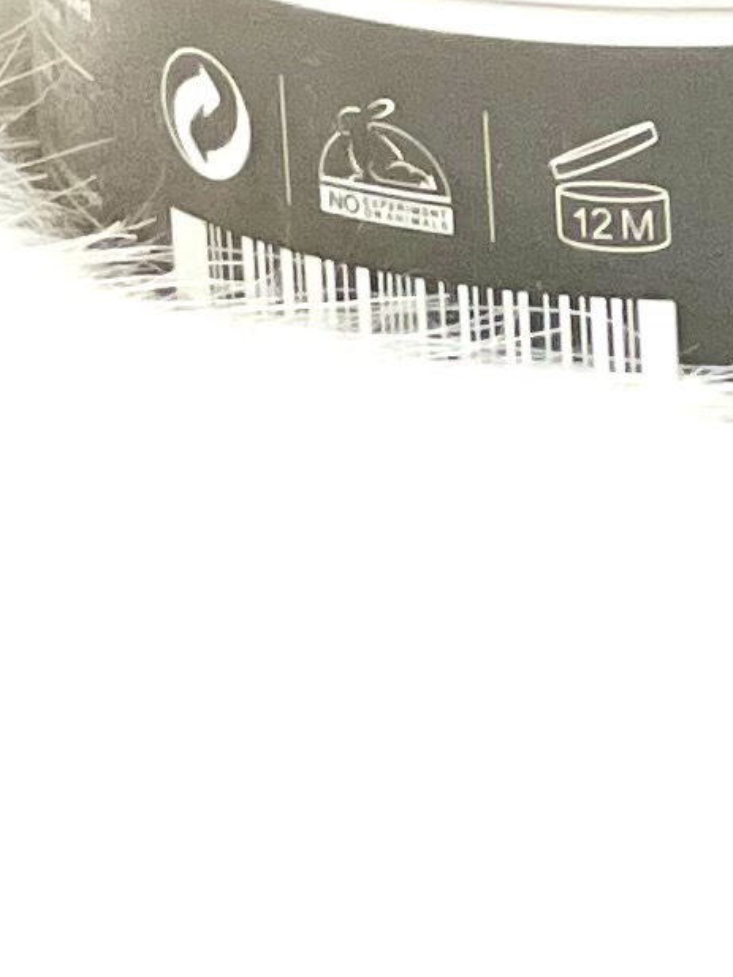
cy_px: -1547
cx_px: 736
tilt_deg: -14.7
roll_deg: +1.0
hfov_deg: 3.6
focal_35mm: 418
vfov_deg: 4.6
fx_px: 11798
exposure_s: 1/100
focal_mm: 7.5
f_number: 2.2
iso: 160
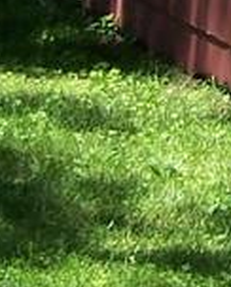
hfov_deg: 5.9
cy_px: -287
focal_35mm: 250
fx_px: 2132
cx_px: 591
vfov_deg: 7.4
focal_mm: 6.3
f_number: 2.8
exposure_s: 1/500
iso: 80
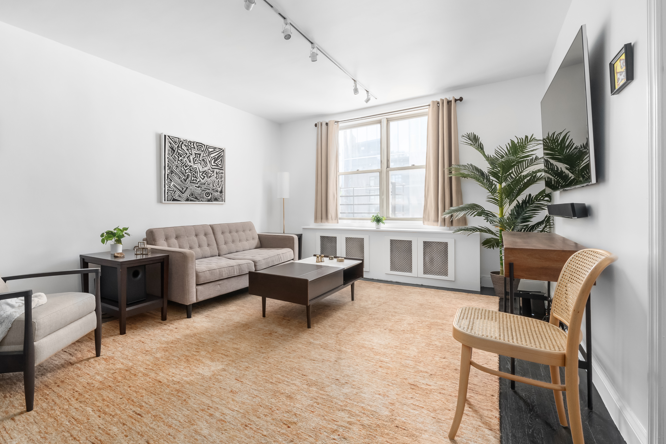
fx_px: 296
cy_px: 208
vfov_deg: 73.7
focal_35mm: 16
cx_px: 269
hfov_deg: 95.6
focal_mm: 13
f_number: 11
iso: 1600
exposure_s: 1/15
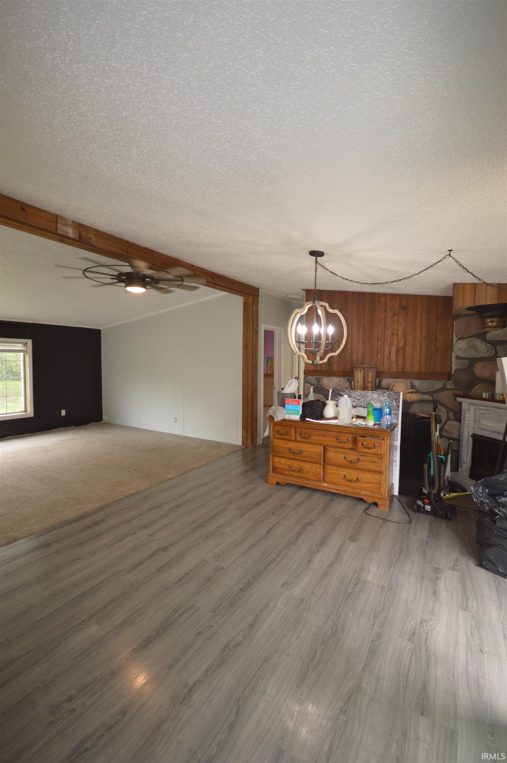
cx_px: 254
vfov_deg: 100.4
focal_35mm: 15
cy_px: 382
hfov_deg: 77.2
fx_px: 318
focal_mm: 10
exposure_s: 1/60
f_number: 4
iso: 400
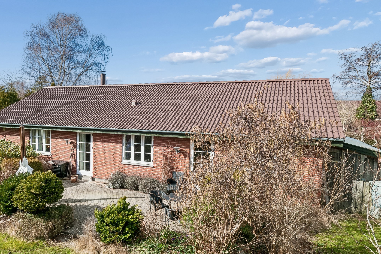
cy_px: 139
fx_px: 265
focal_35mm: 25
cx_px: 147
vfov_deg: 51.2
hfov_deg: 70.5
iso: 200
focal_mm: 12
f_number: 10
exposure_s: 1/400
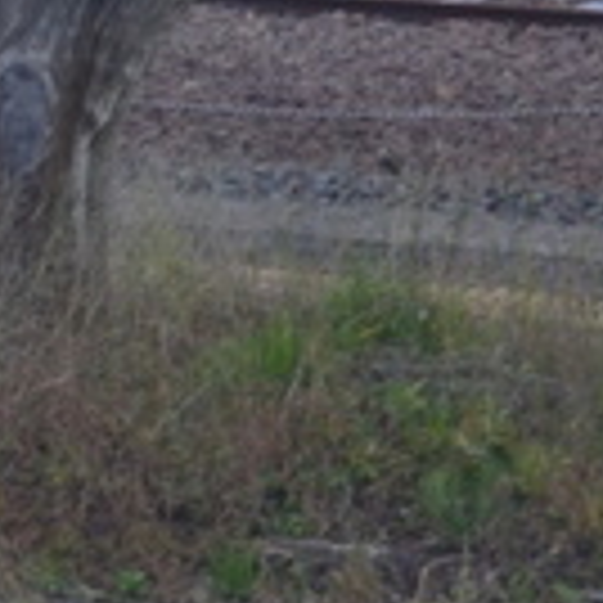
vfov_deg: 8.1
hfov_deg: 8.1
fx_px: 4158
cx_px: -346
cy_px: -356
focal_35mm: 211
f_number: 4
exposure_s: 1/60
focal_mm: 28
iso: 400
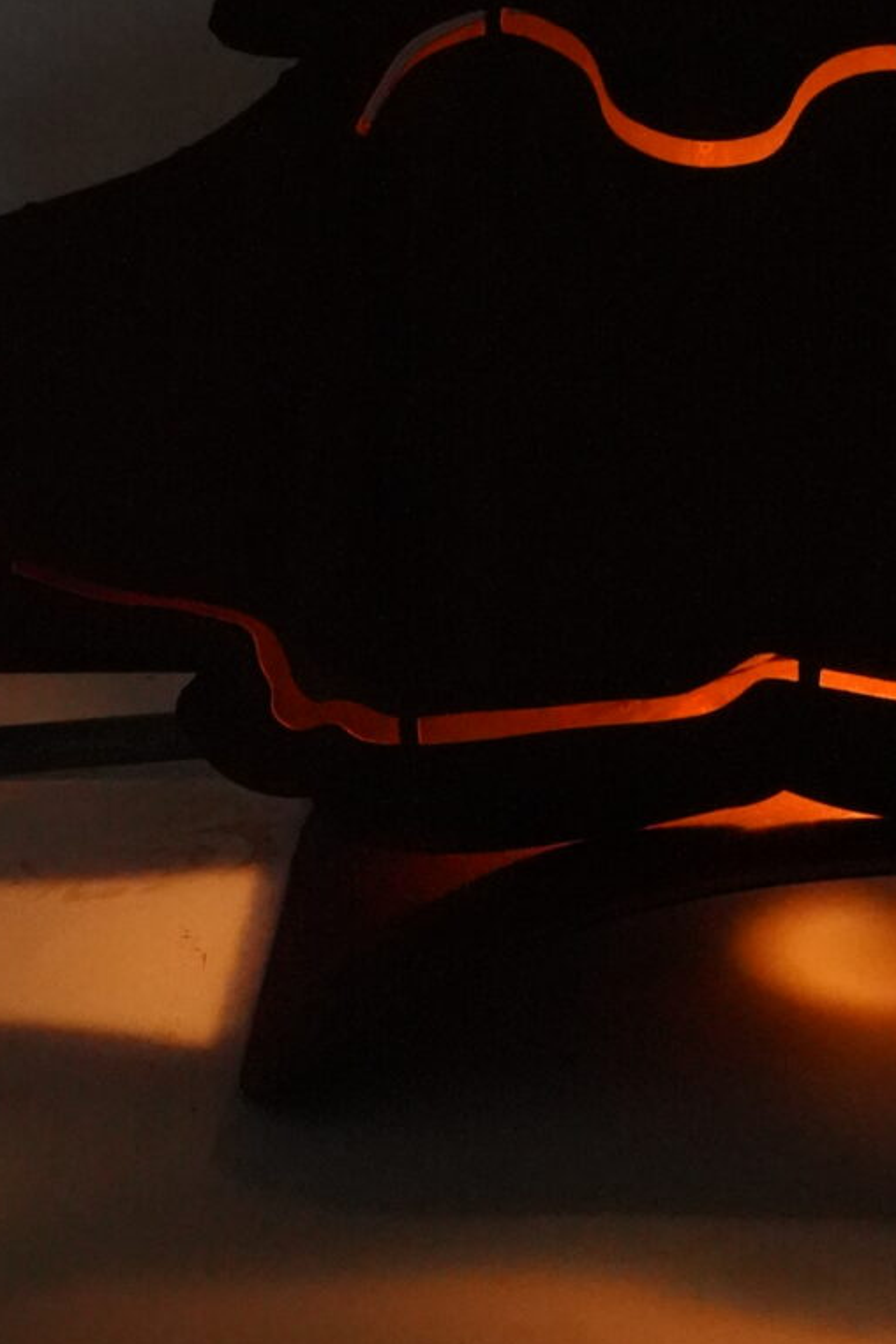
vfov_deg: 16.0
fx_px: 4517
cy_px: -453
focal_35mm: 121
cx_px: 922
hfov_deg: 11.2
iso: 12800
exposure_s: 1/125
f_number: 13
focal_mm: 36
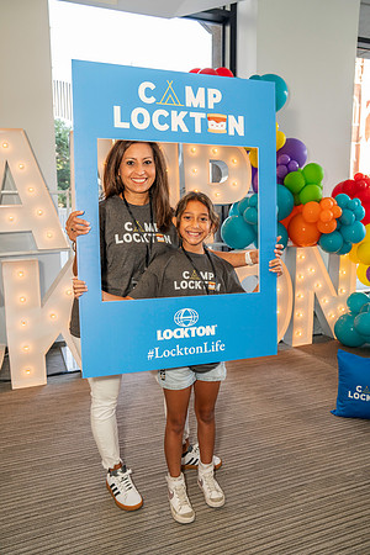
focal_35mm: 27
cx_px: 185
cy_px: 278
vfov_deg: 67.4
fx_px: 416
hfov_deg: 47.9
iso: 1000
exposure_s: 1/200
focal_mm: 27
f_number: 4.5
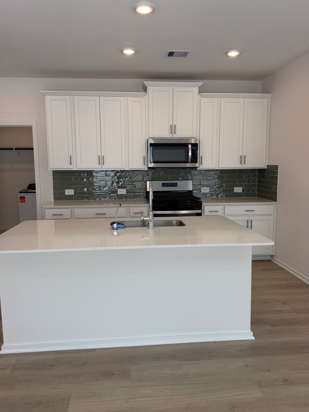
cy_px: 199
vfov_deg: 69.4
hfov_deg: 54.9
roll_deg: +0.5
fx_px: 297
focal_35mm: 25
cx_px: 150
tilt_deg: -6.6
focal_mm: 6.76
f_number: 1.78
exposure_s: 1/204
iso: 80
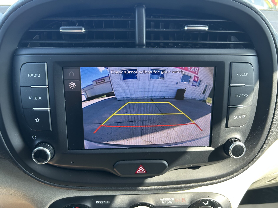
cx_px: 139
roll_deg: +0.2
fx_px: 209
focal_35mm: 26
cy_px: 104
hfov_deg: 67.3
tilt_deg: -24.9
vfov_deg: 53.1
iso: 50
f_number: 1.5
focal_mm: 5.7
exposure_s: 1/121
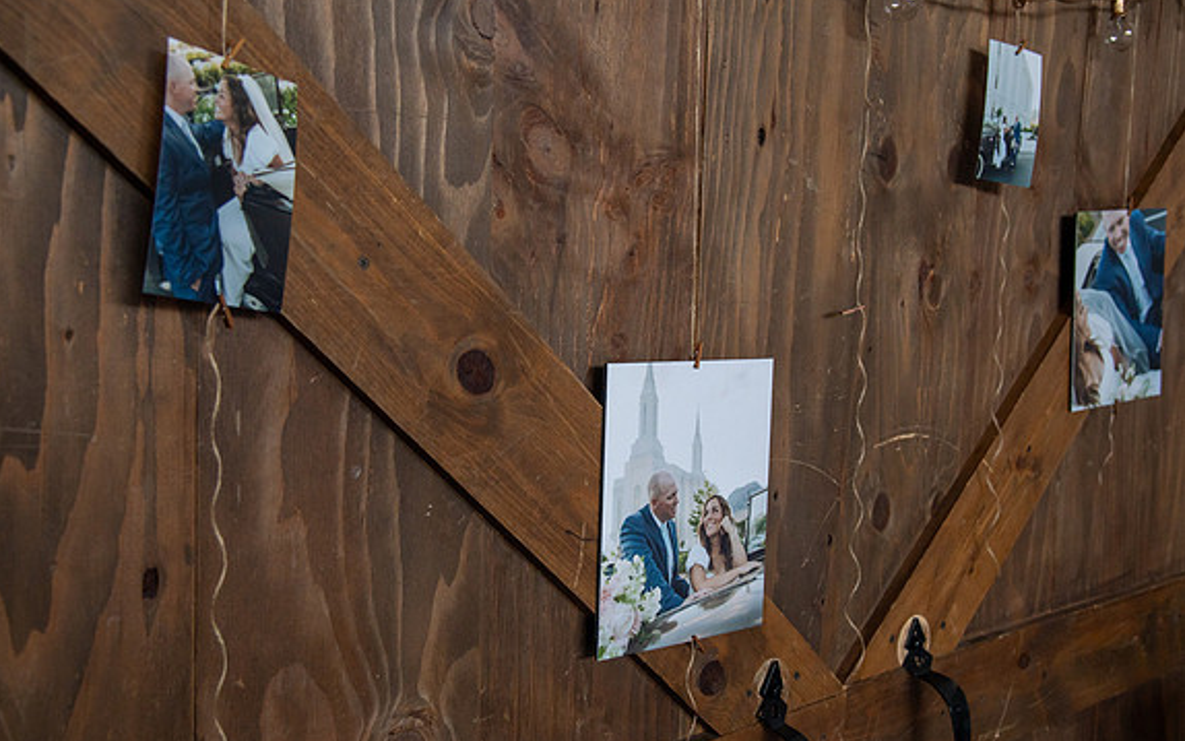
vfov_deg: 31.3
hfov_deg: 48.2
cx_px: 600
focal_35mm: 41
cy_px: 388
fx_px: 1324
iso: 2500
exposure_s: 1/125
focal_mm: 38
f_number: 5
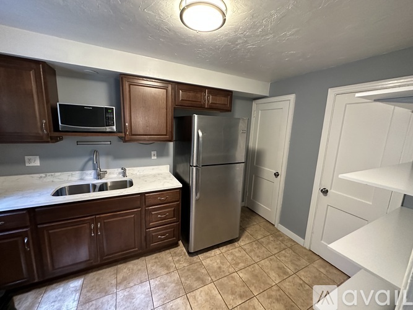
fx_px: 167
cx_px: 206
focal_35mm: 14
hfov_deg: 102.1
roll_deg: -3.4
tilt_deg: -10.0
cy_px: 155
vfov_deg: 85.7
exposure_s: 1/60
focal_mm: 2.22
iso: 640
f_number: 2.2
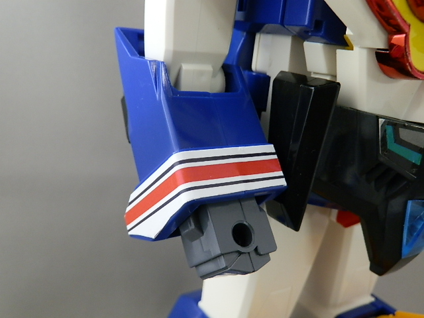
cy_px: 159
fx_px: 416
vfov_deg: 41.8
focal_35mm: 34
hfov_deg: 54.0
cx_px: 212
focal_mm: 6.17
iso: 200
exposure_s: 1/10
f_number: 3.5
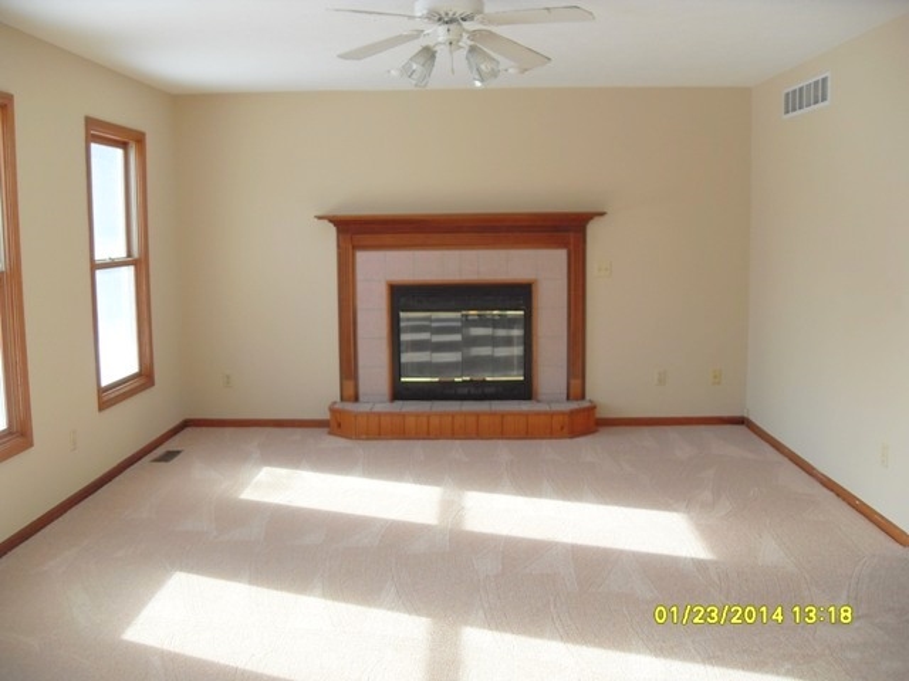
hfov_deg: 54.0
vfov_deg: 41.8
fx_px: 893
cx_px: 454
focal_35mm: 34
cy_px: 340
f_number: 2.8
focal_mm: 6.3
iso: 80
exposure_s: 1/125
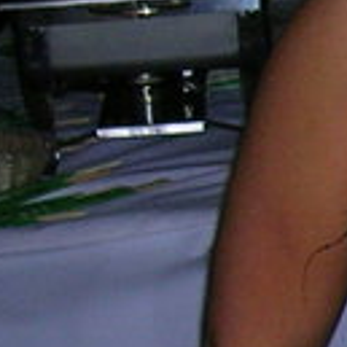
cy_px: 250
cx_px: 853
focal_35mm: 261
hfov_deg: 6.4
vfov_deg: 6.7
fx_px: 2960
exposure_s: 1/60.1
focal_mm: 5.8
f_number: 2.8
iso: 54
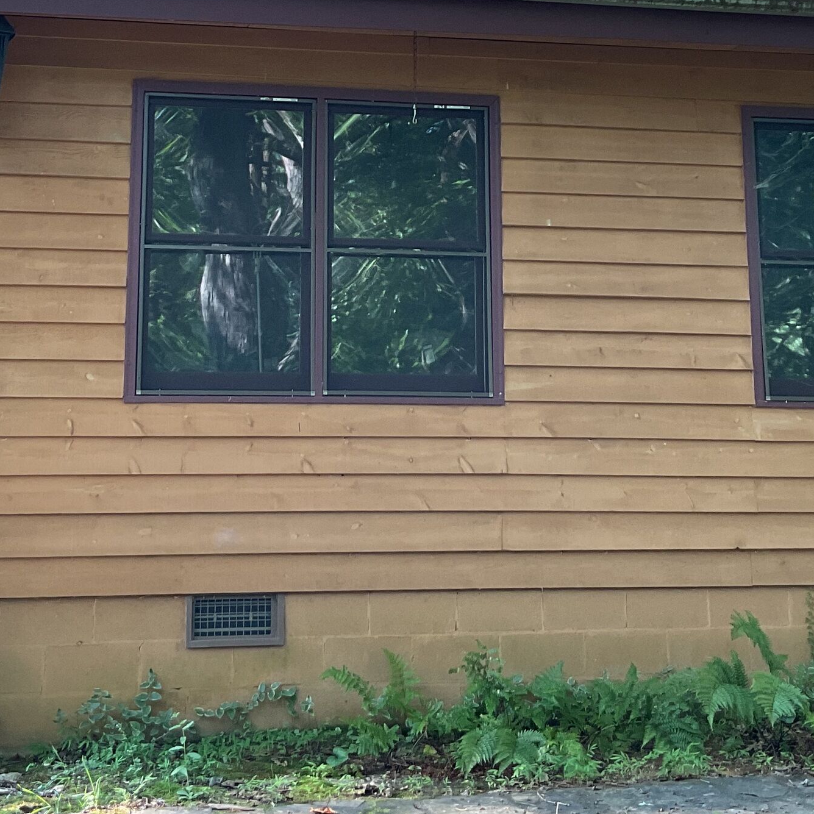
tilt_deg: +8.8
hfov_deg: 29.0
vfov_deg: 28.5
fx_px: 1570
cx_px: 360
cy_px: 167
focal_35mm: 59
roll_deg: -0.7
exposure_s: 1/60
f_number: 1.8
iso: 50
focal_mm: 3
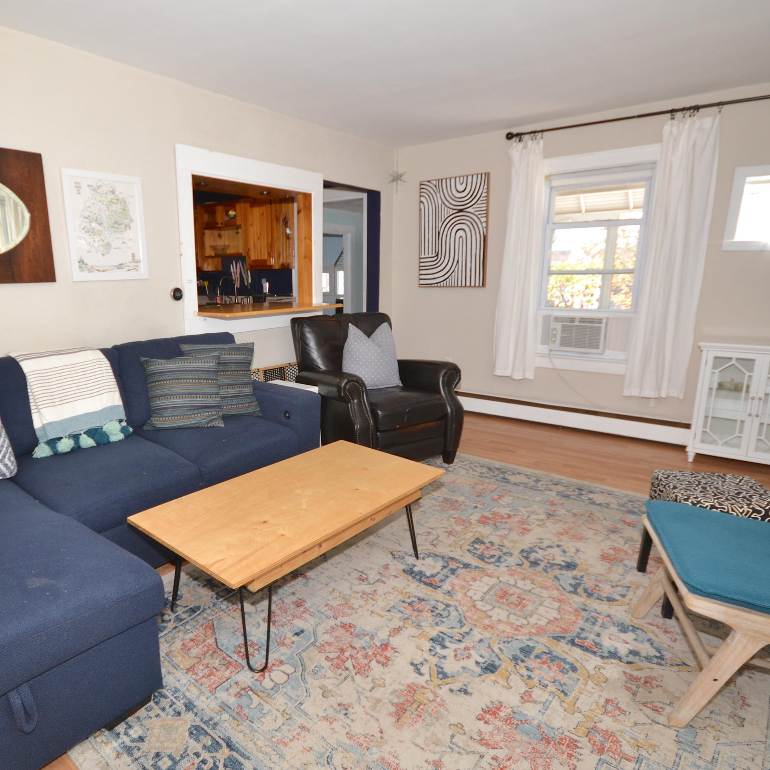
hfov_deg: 74.1
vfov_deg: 74.8
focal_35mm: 20
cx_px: 311
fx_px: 503
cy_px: 383
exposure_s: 1/60
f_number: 5.6
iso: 400
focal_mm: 10
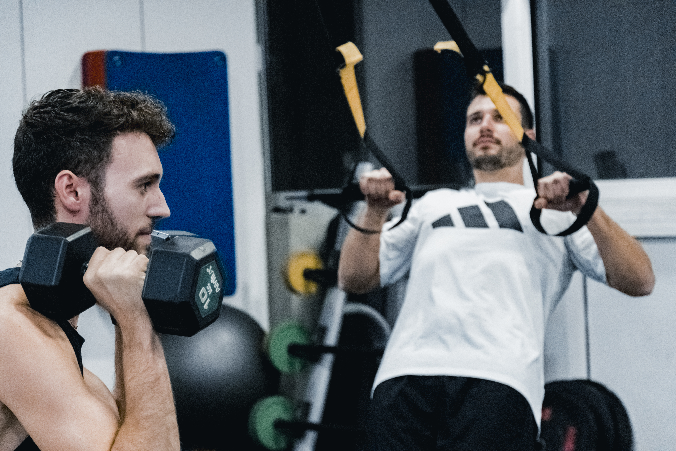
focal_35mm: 111
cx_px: 338
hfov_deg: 18.4
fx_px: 2084
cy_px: 226
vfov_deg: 12.3
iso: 6400
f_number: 5.6
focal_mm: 74
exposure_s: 1/100
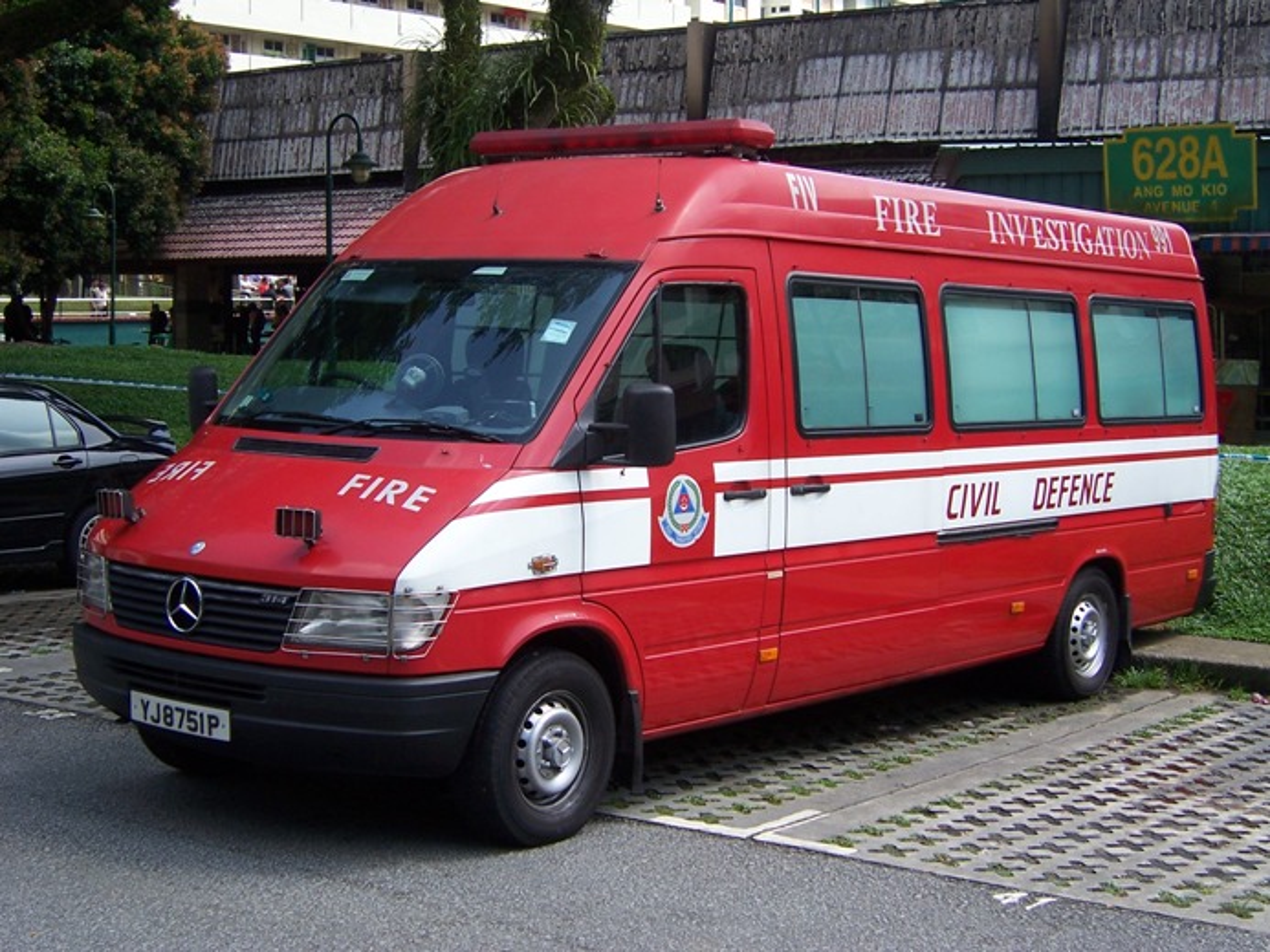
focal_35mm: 54
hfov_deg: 35.5
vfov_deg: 27.0
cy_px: 476
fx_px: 1982
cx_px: 635
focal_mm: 9
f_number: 3.6
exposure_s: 1/350
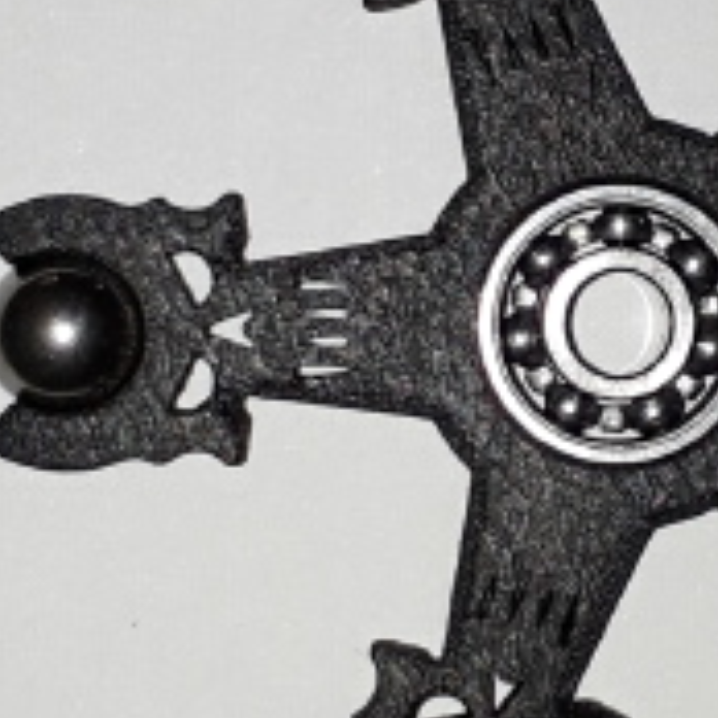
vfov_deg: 31.1
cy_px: 363
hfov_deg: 30.1
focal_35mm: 55
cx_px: 607
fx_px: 1291
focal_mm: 3.6
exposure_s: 1/110
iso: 40
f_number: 1.9
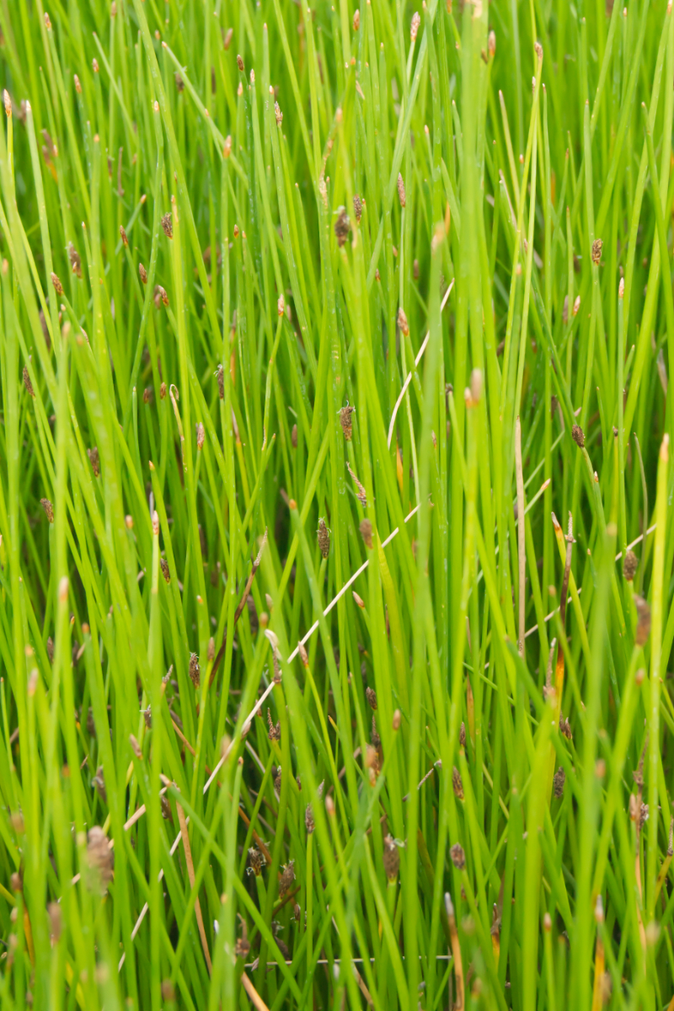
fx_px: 2317
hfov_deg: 16.6
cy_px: 506
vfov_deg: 24.6
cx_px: 337
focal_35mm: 82
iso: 2500
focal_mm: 55
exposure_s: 1/500
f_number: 11
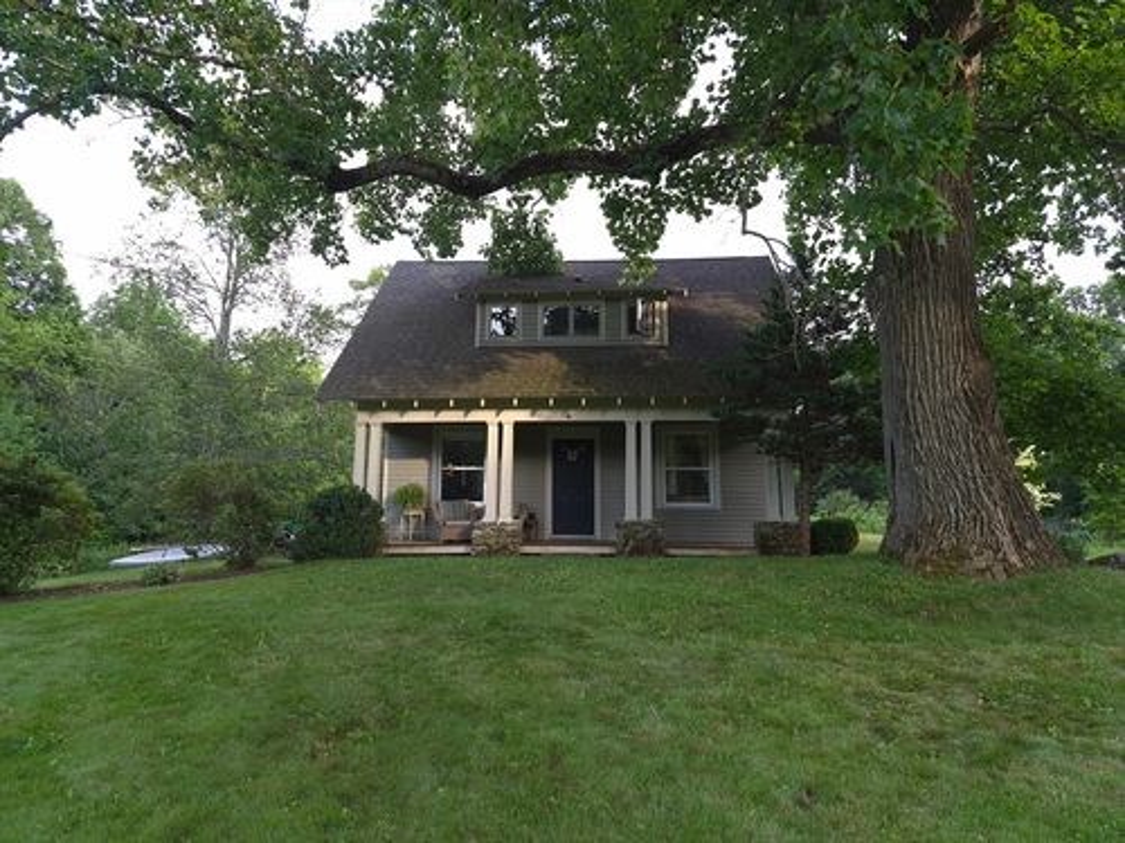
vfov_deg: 58.9
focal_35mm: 23
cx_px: 562
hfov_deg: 73.9
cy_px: 422
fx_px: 747
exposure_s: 1/137
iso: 40
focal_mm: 5.4
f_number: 1.8
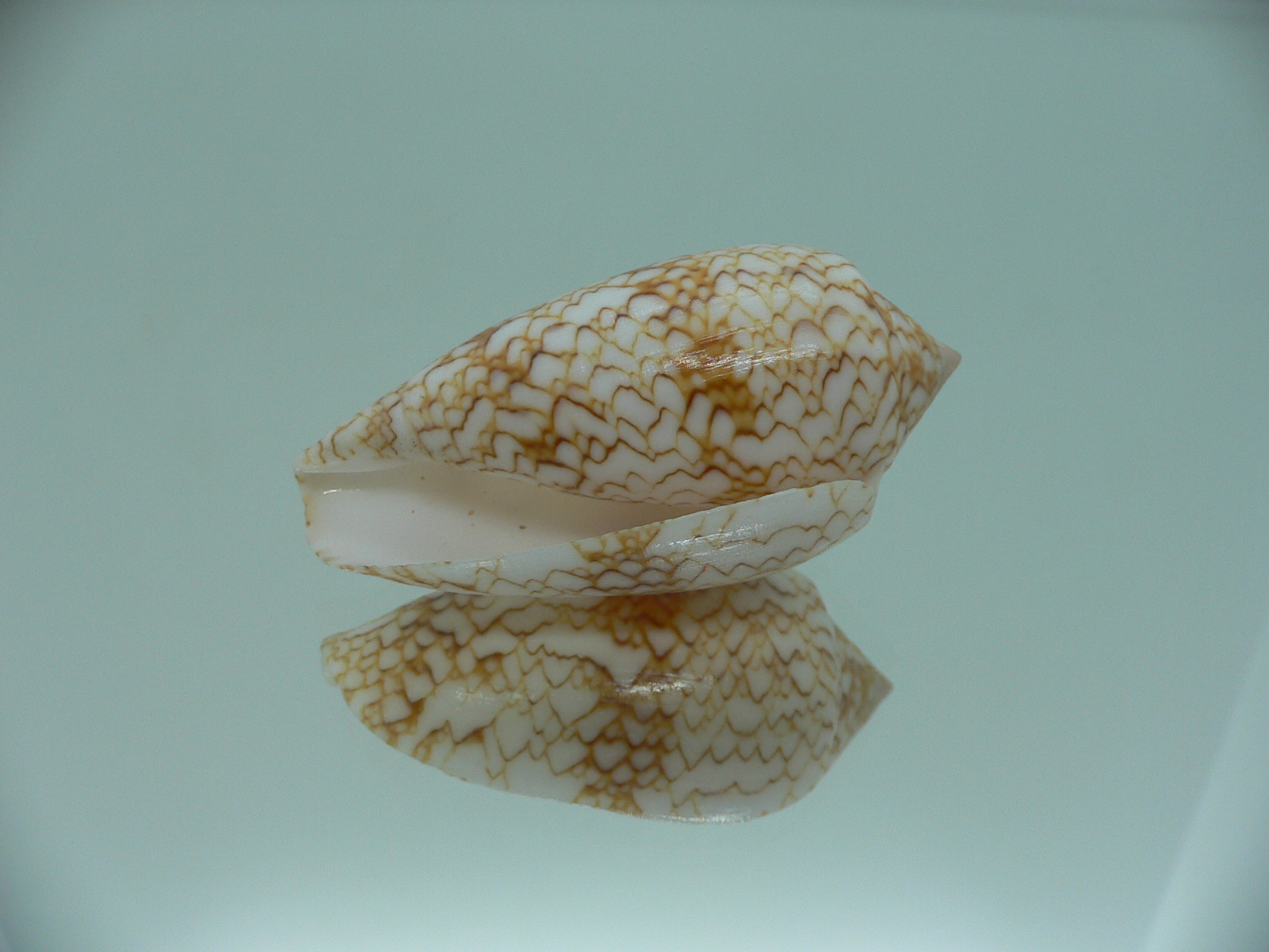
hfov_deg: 52.6
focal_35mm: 35
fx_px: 1283
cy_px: 476
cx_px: 634
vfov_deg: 40.7
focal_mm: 4.6
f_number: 2.8
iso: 80
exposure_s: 1/60
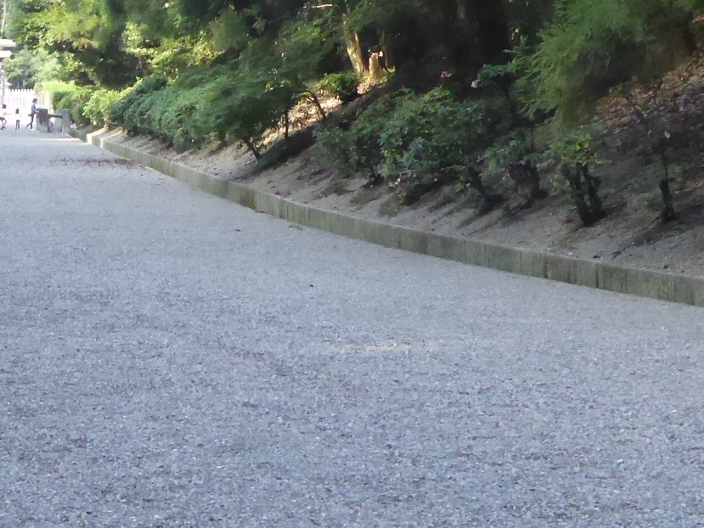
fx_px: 2888
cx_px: 148
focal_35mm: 142
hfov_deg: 13.8
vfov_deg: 10.4
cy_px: 11
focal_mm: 7.8
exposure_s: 1/250
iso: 1000
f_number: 3.9
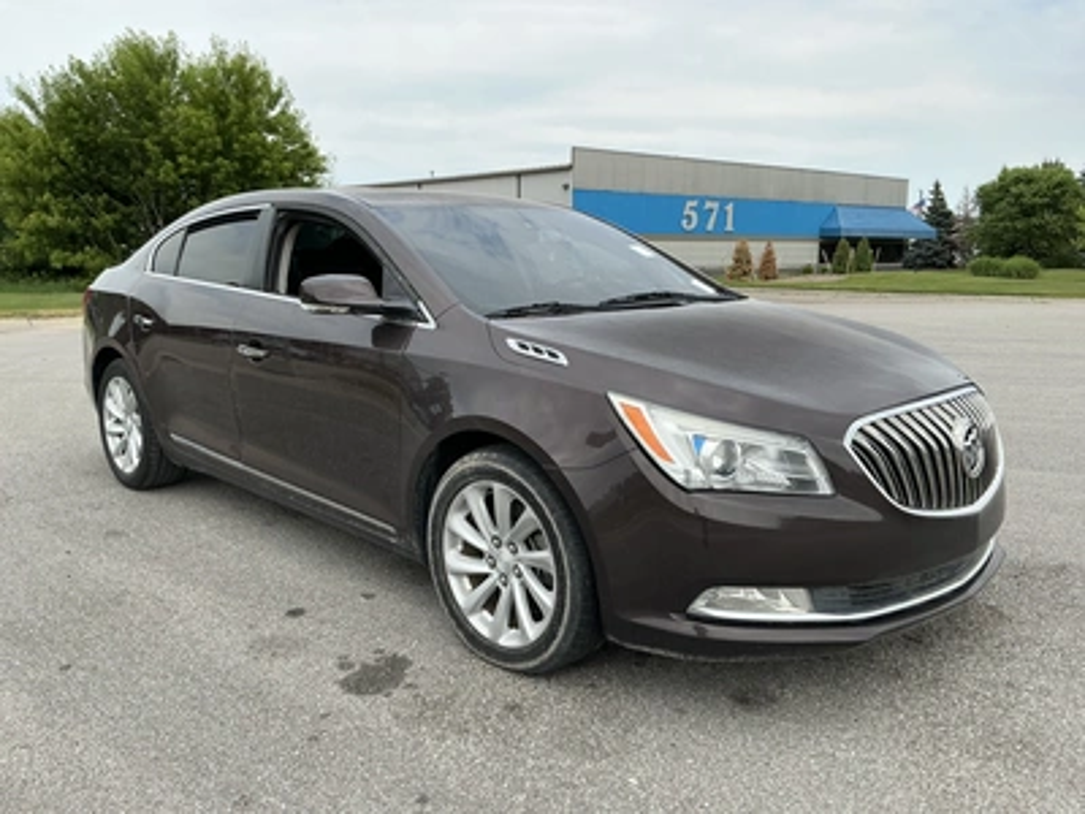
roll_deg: +0.5
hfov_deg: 63.4
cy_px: 407
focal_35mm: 28
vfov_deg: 49.7
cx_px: 542
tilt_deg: -8.3
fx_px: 878
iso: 25
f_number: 1.8
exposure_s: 1/1168
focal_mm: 3
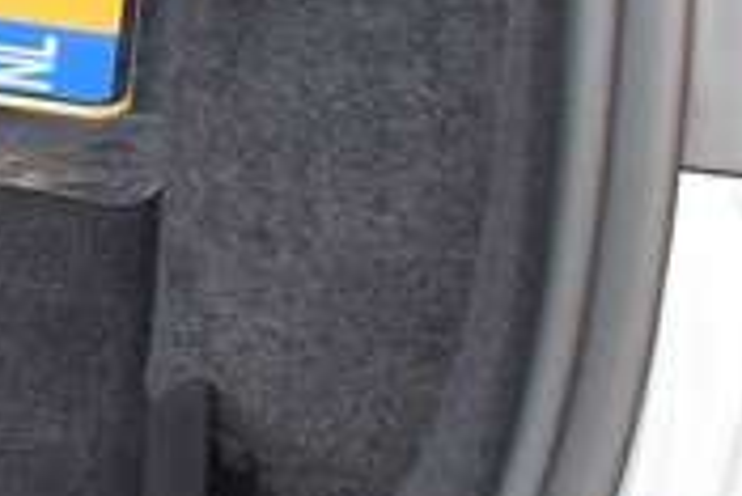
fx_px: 5446
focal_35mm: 264
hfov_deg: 7.1
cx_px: -1357
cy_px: -636
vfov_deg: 5.1
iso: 400
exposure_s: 1/200
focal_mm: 30
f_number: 7.1
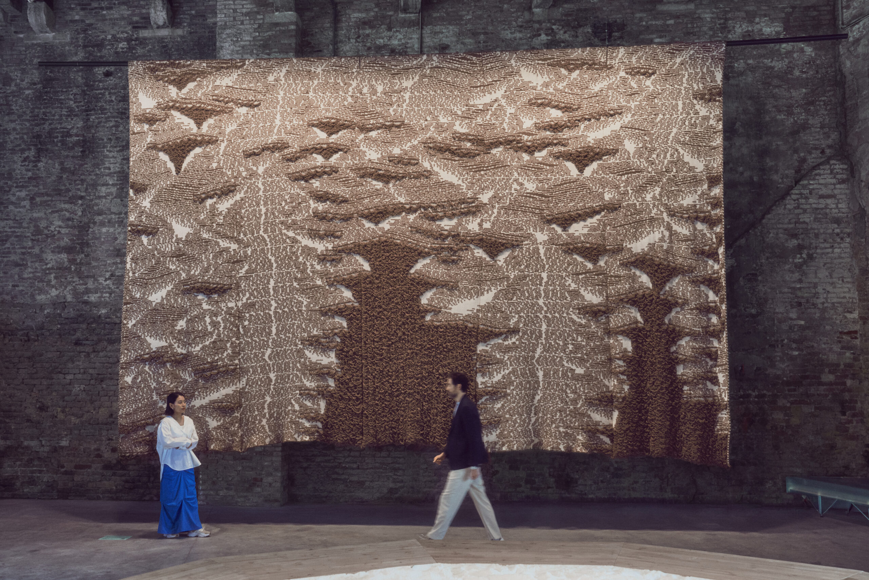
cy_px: 290
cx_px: 434
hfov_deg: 57.2
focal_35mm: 33
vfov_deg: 40.0
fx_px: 797
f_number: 6.3
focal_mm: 33
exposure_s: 1/30
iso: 800
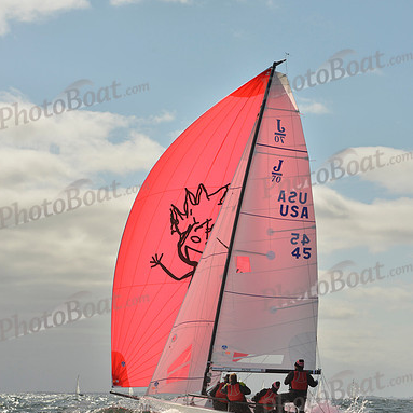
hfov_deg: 16.9
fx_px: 1390
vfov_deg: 16.9
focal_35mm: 103
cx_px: 205
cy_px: 243
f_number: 13
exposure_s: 1/1600
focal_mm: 80
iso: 400
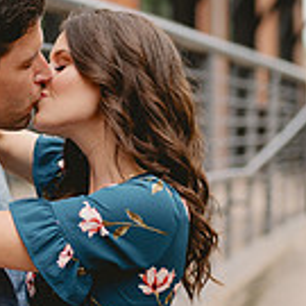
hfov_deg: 9.6
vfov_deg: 9.6
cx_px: 122
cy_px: 249
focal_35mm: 182
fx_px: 1820
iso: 100
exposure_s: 1/640
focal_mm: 50
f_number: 2
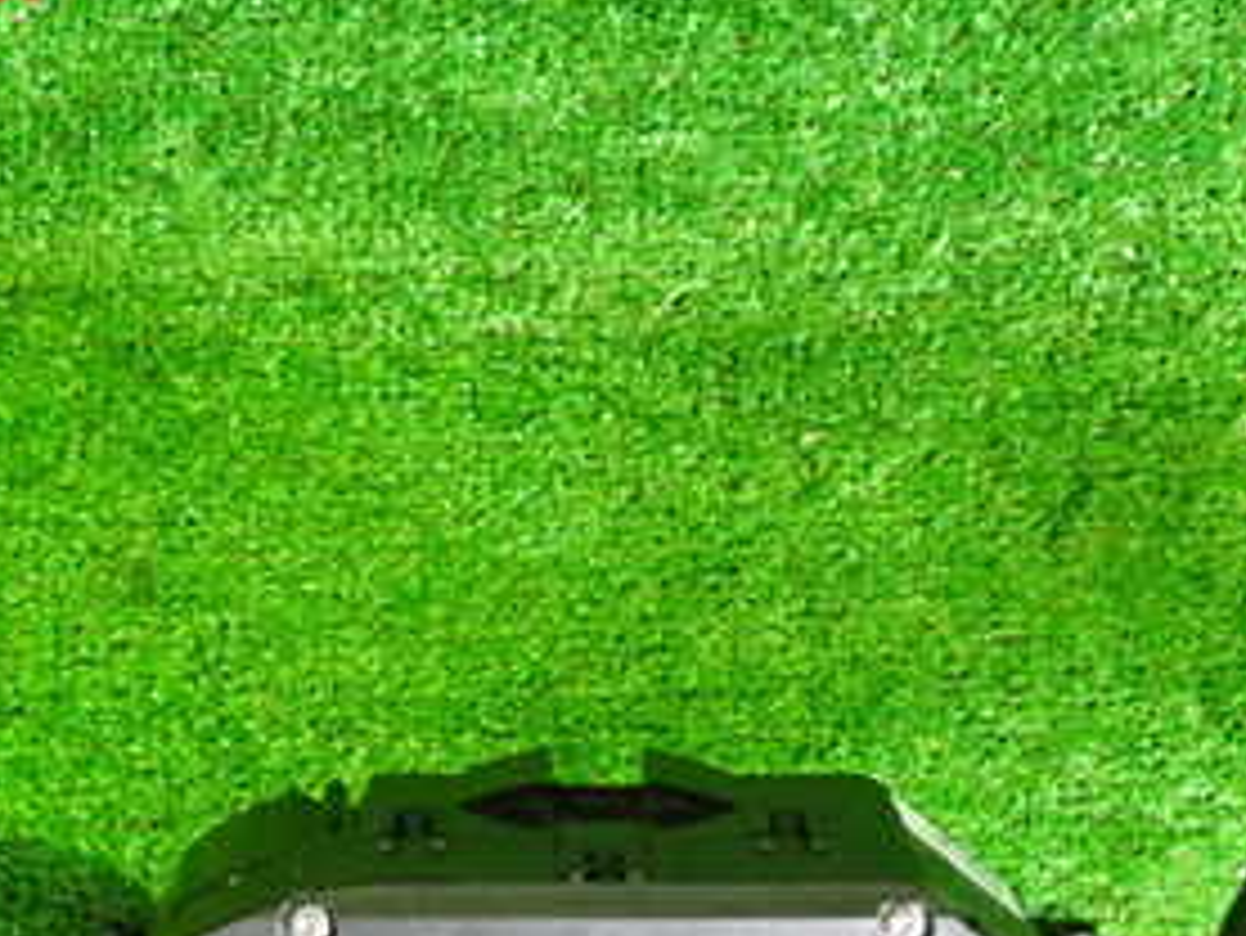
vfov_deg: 21.8
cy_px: 927
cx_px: 571
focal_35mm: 65
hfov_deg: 29.8
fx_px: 2341
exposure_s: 1/25
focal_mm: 5.4
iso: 800
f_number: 2.3
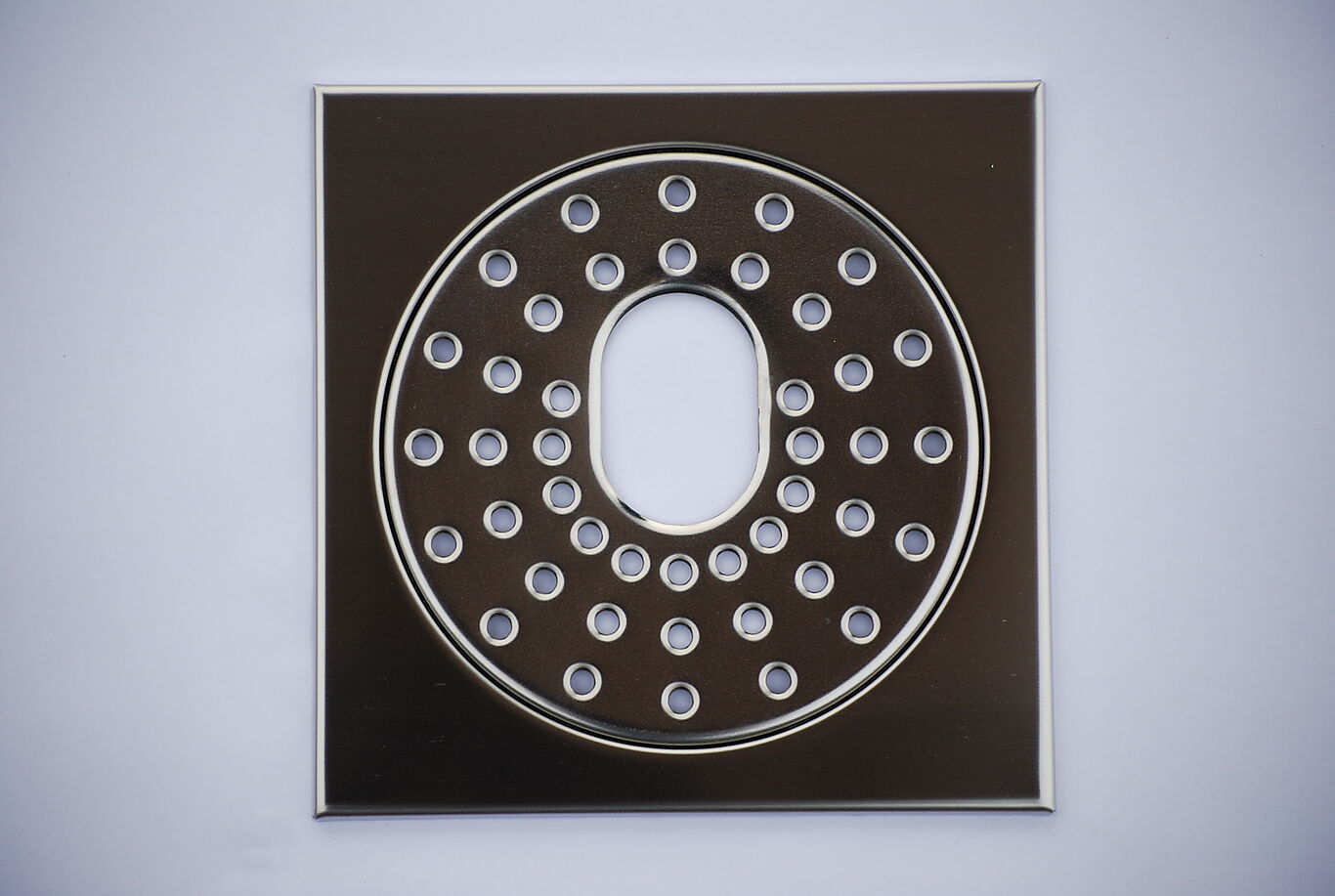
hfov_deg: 16.0
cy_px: 448
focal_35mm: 128
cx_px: 668
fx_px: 4738
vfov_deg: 10.8
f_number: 4.5
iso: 200
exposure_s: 1/200
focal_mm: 85
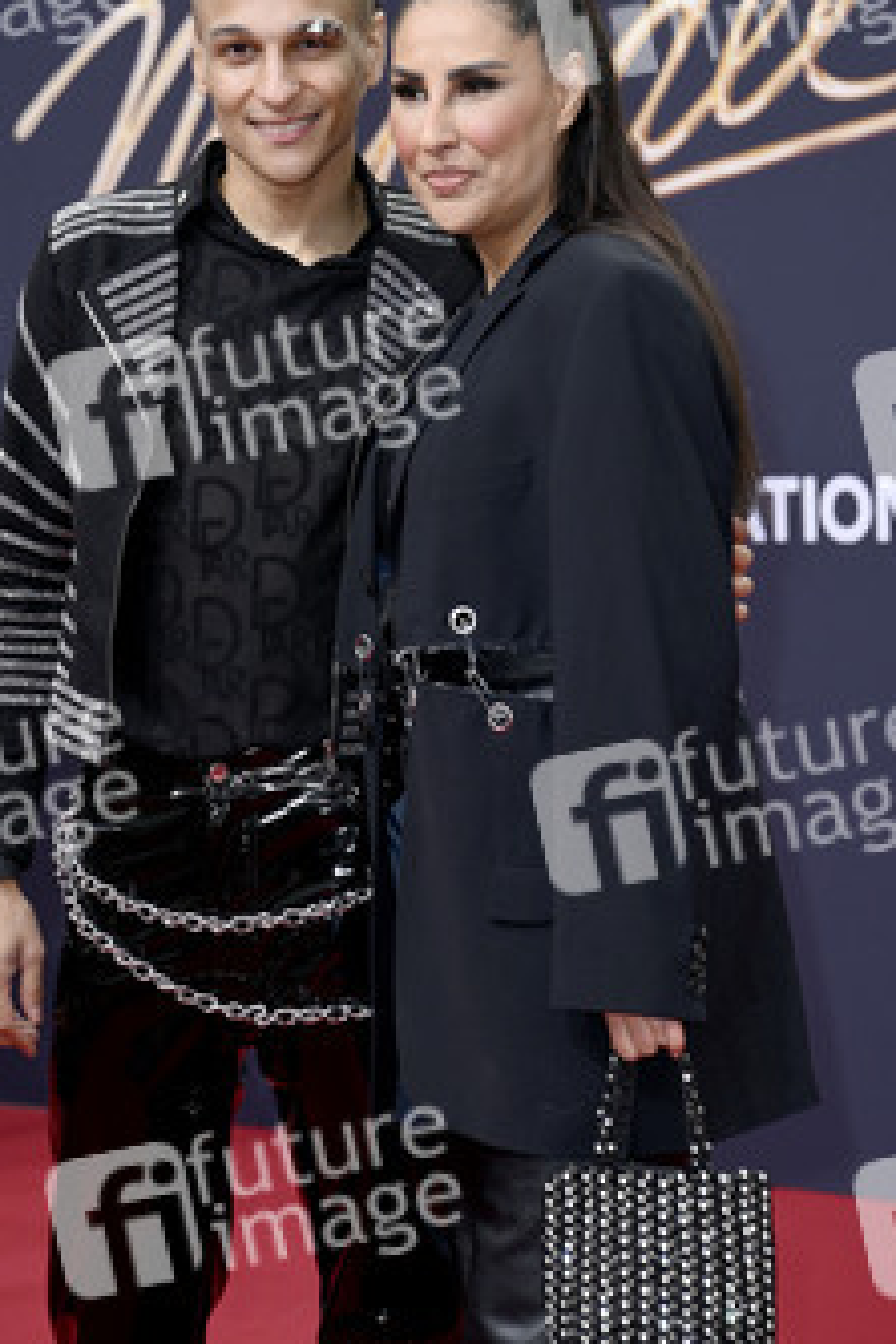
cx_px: 371
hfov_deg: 8.5
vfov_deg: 12.7
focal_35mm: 162
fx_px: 6048
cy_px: 597
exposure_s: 1/250
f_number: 6.3
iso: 320
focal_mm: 135
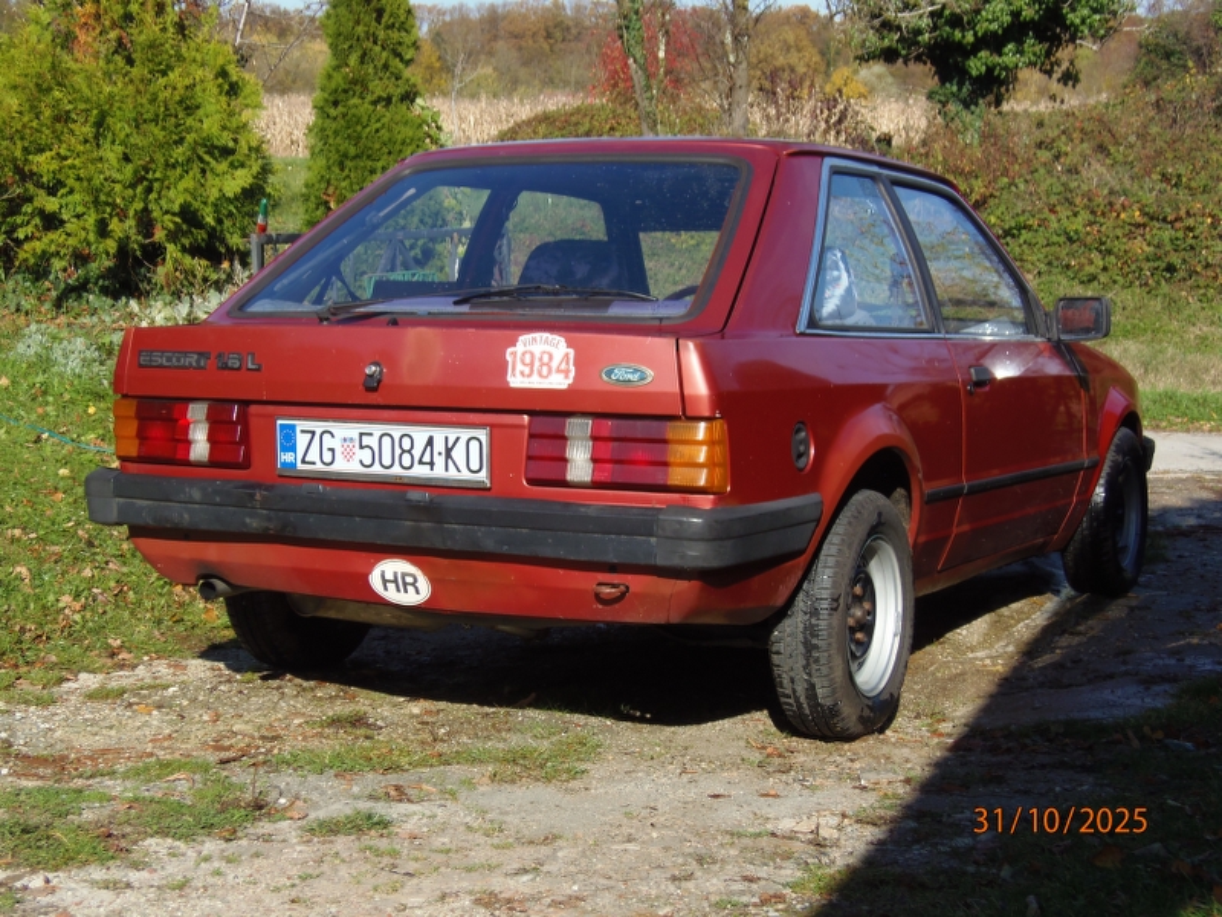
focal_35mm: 56
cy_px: 458
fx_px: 1977
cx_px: 611
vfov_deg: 26.1
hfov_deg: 34.3
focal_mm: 10.4
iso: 64
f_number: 3.9
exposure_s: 1/320
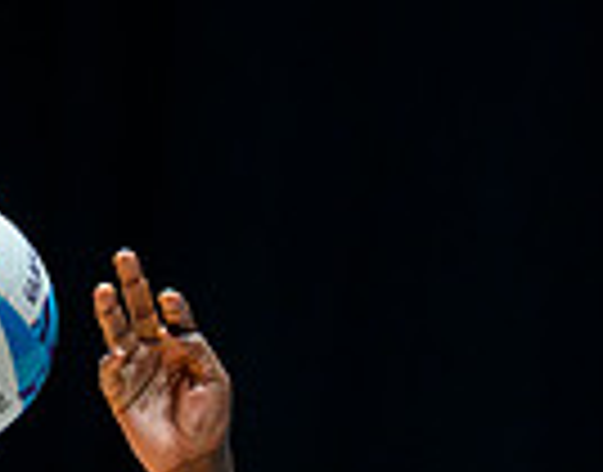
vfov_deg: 1.7
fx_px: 15686
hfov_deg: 2.2
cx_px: 177
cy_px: 1193
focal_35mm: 886
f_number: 3.5
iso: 2500
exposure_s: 1/1250
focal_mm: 155
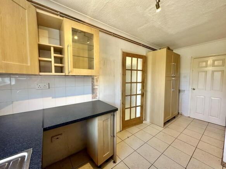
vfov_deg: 85.7
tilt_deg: -4.8
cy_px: 84
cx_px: 113
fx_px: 91
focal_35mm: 14
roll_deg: -0.2
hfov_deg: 102.1
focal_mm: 2.22
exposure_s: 1/99
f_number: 2.2
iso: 160
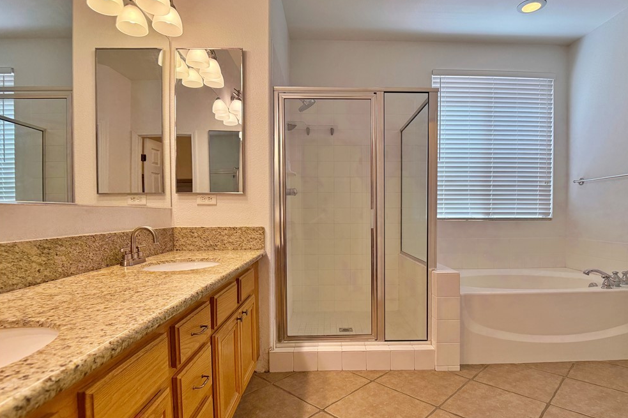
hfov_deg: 69.4
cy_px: 226
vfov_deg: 49.5
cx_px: 324
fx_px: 453
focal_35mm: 26
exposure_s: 1/232
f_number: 1.78
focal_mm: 6.76
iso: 200
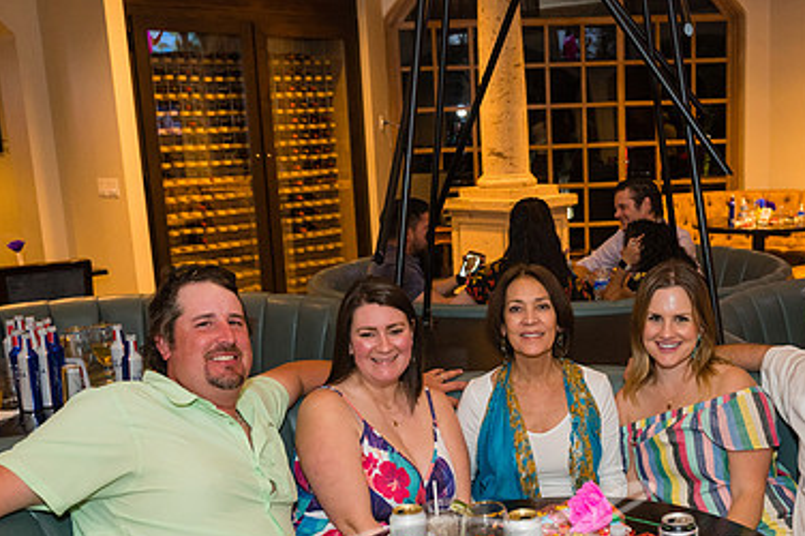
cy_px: 360
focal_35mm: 47
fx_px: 1050
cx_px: 531
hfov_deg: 41.5
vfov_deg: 28.4
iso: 3200
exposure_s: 1/160
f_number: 4
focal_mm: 30.5
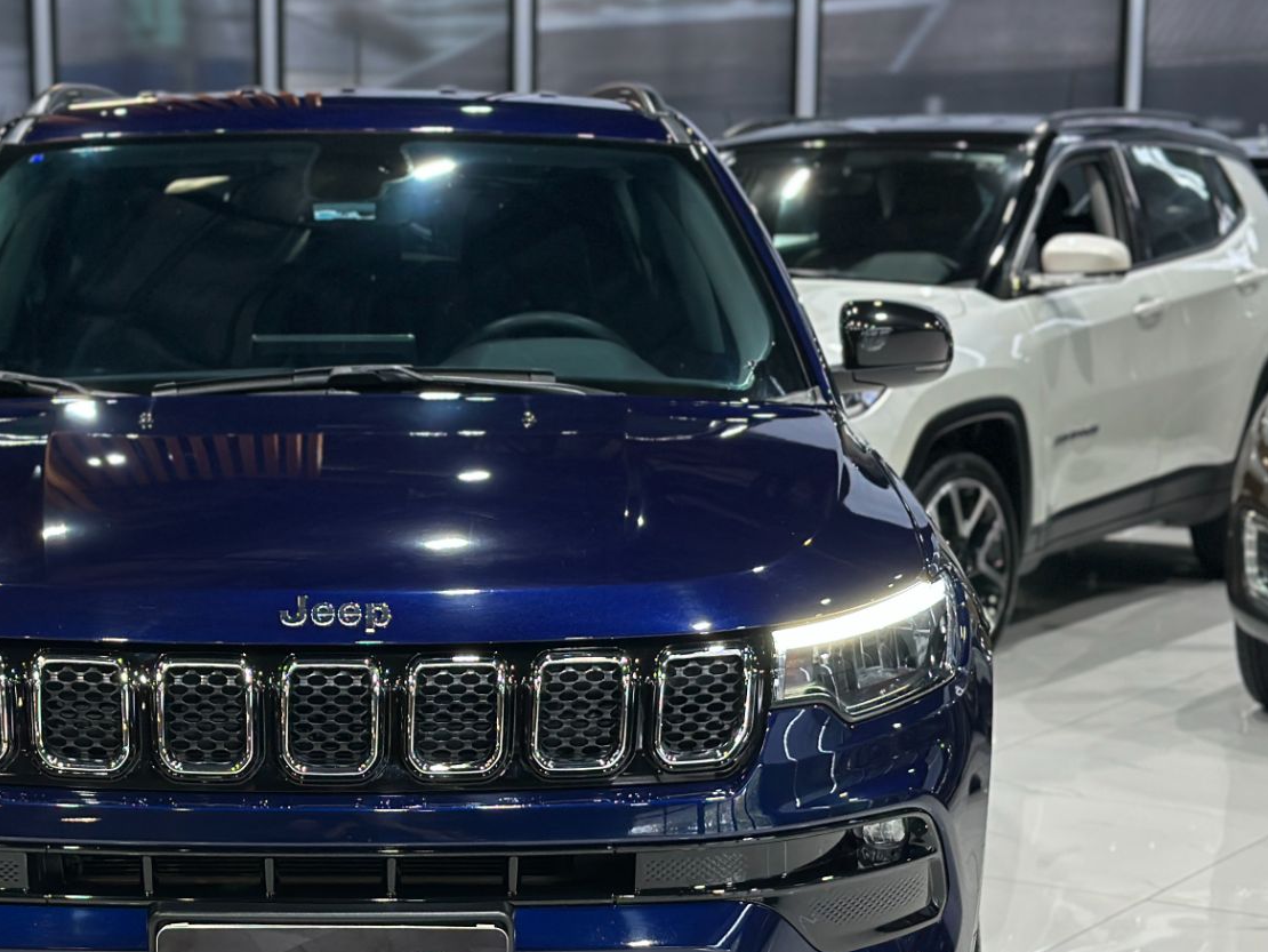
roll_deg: +0.3
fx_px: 3041
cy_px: 677
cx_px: 359
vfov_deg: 17.7
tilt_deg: -9.9
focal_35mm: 83
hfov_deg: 23.4
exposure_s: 1/66
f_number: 1.78
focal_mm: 6.86
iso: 125
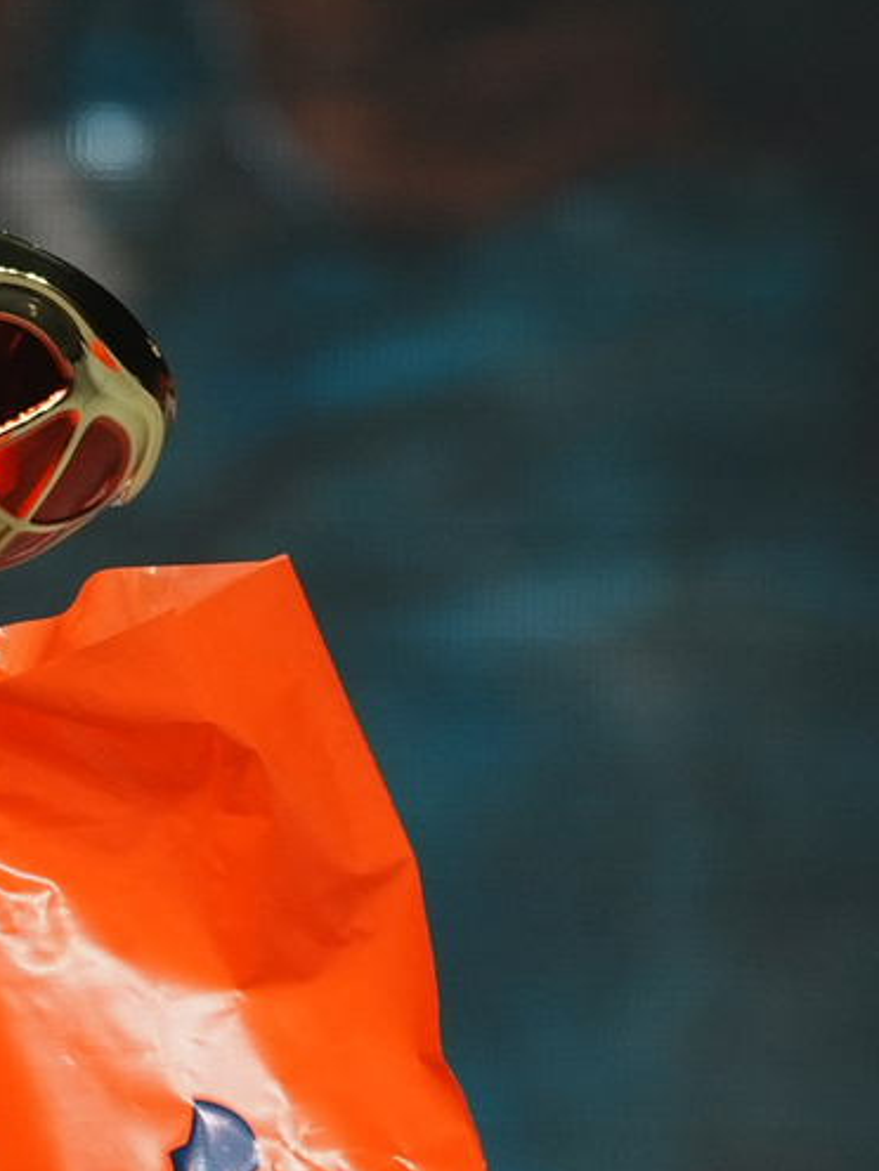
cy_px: 549
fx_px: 13441
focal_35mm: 397
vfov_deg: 5.0
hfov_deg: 3.7
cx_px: -1087
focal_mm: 80
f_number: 2.8
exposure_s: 1/1000
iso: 400
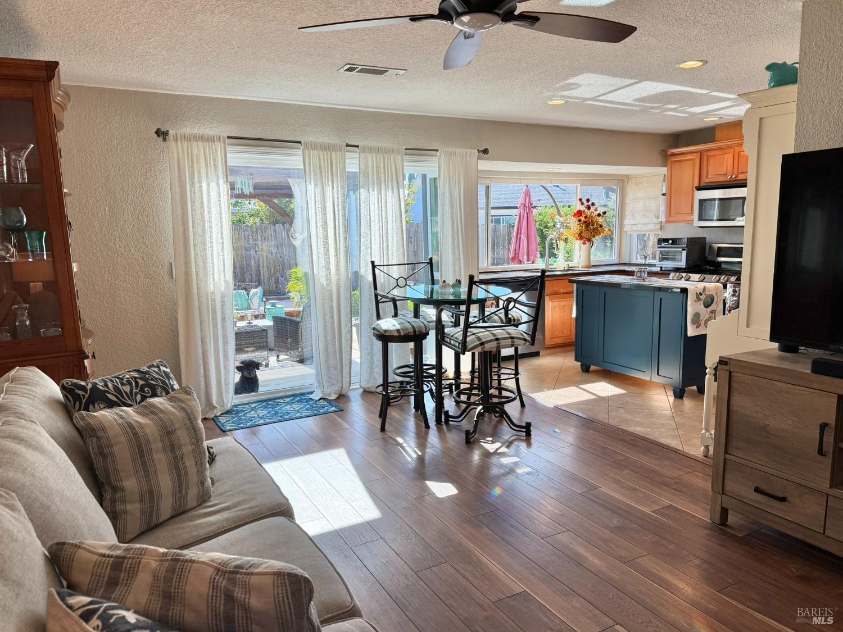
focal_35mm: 24
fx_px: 584
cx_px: 422
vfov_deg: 56.8
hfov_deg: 71.6
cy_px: 316
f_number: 1.78
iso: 100
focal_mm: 6.76
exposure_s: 1/524
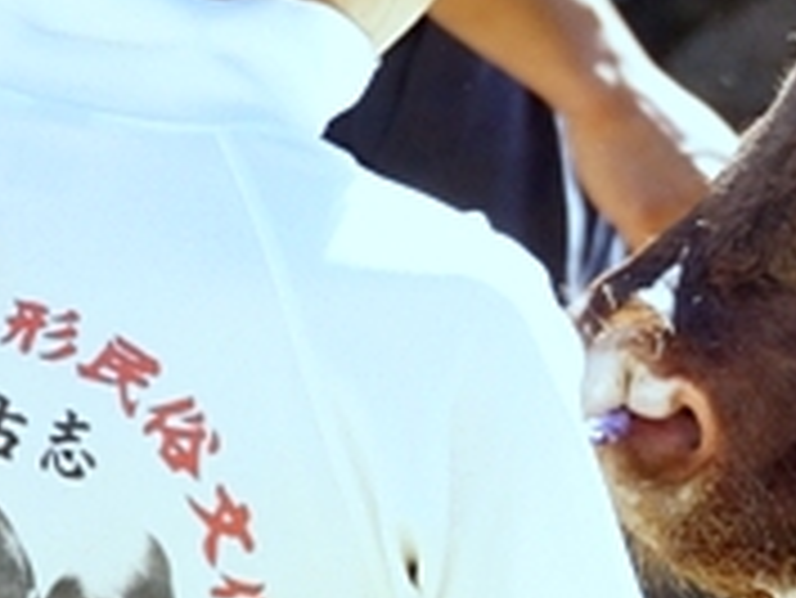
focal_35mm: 1221
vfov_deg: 1.2
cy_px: 52
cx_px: 1061
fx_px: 28096
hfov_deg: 1.6
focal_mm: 300
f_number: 5.6
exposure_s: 1/500
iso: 640
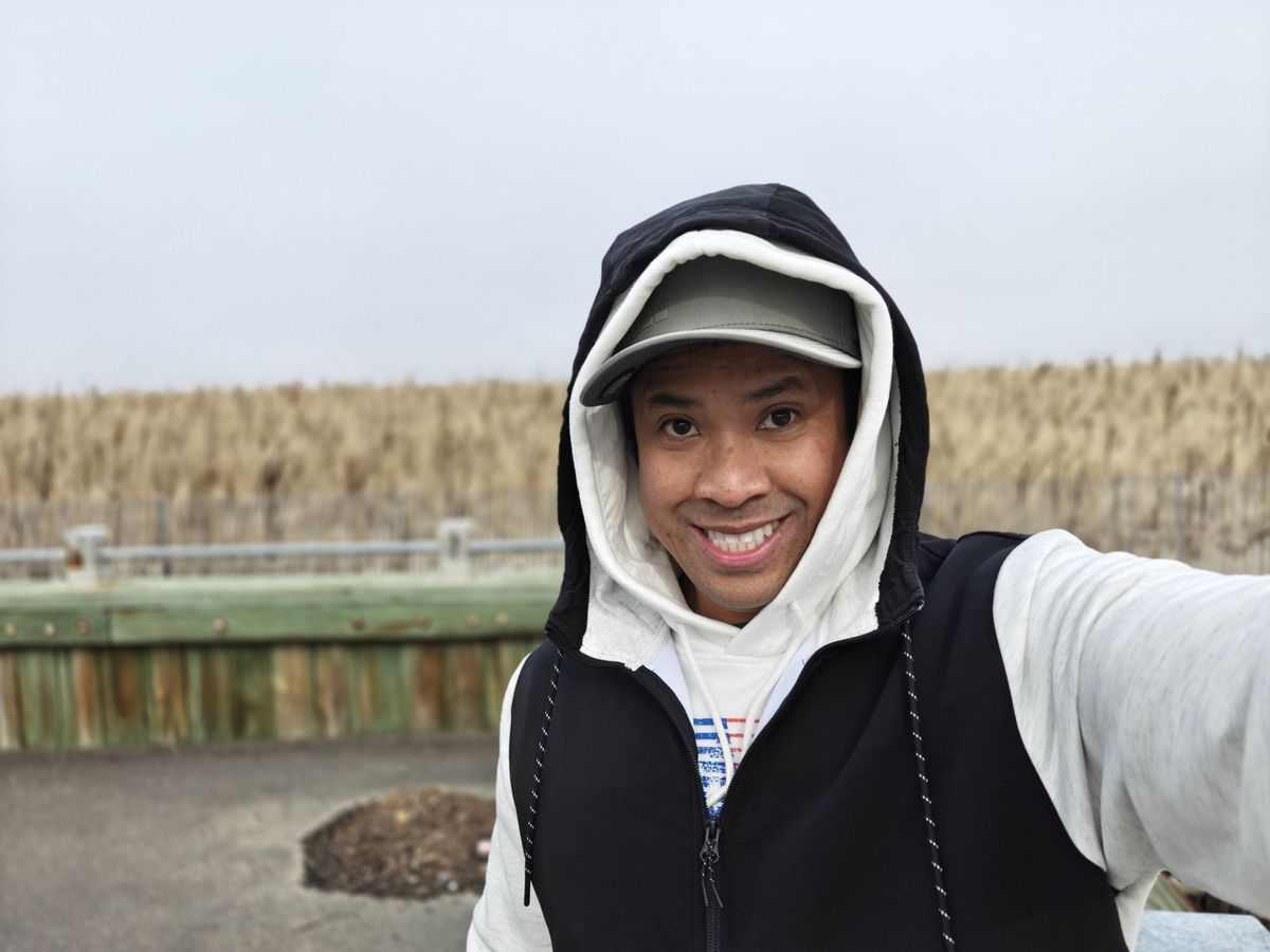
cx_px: 635
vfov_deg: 58.9
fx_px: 844
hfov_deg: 73.9
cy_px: 476
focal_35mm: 23
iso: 100
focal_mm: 6.06
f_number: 3.5
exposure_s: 1/1227
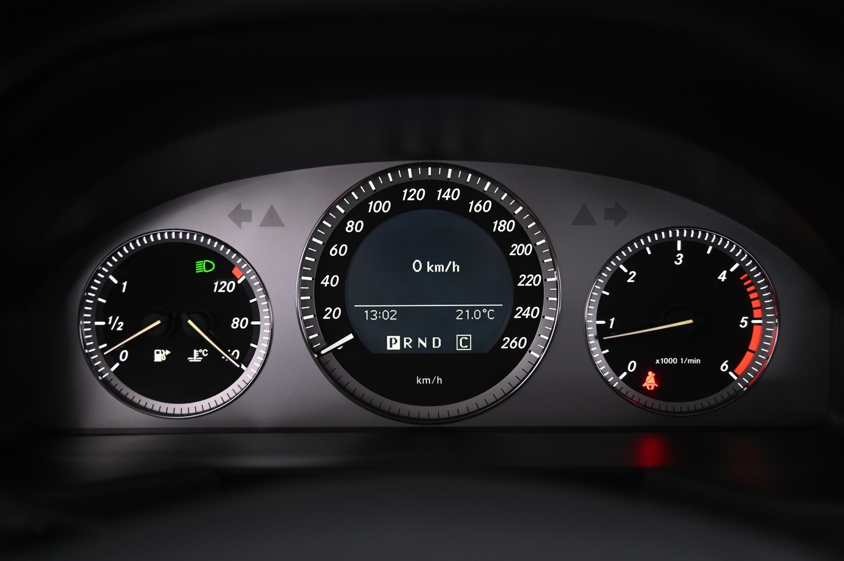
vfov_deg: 30.5
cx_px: 422
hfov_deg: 44.5
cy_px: 280
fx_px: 1031
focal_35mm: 44
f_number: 4
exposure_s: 1/25
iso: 2000
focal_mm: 44
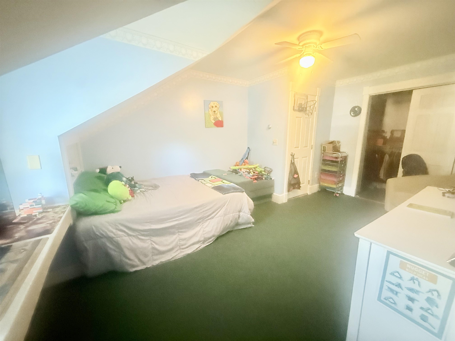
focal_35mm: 14
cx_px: 228
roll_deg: +0.1
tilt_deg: -11.7
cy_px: 170
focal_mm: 2.22
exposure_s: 1/40
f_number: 2.2
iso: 1250
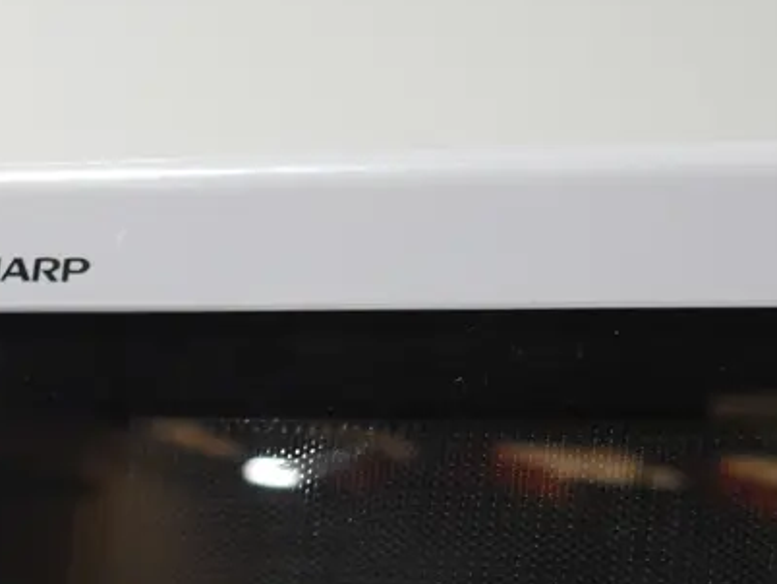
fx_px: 3436
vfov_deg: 9.6
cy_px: 687
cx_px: 713
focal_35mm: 153
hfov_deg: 12.8
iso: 500
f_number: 5.4
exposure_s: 1/60
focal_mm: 30
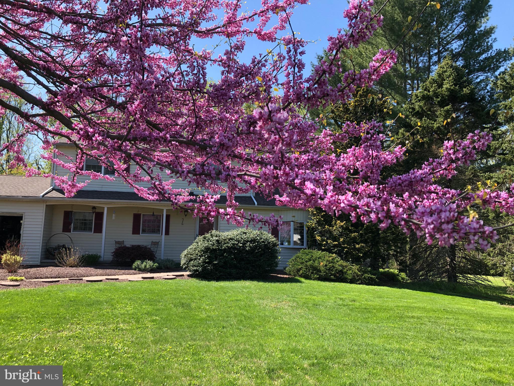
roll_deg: -1.9
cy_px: 193
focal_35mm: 28
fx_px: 416
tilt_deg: +7.7
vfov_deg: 49.7
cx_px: 257
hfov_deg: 63.4
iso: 20
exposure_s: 1/640
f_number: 1.8
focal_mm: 3.99
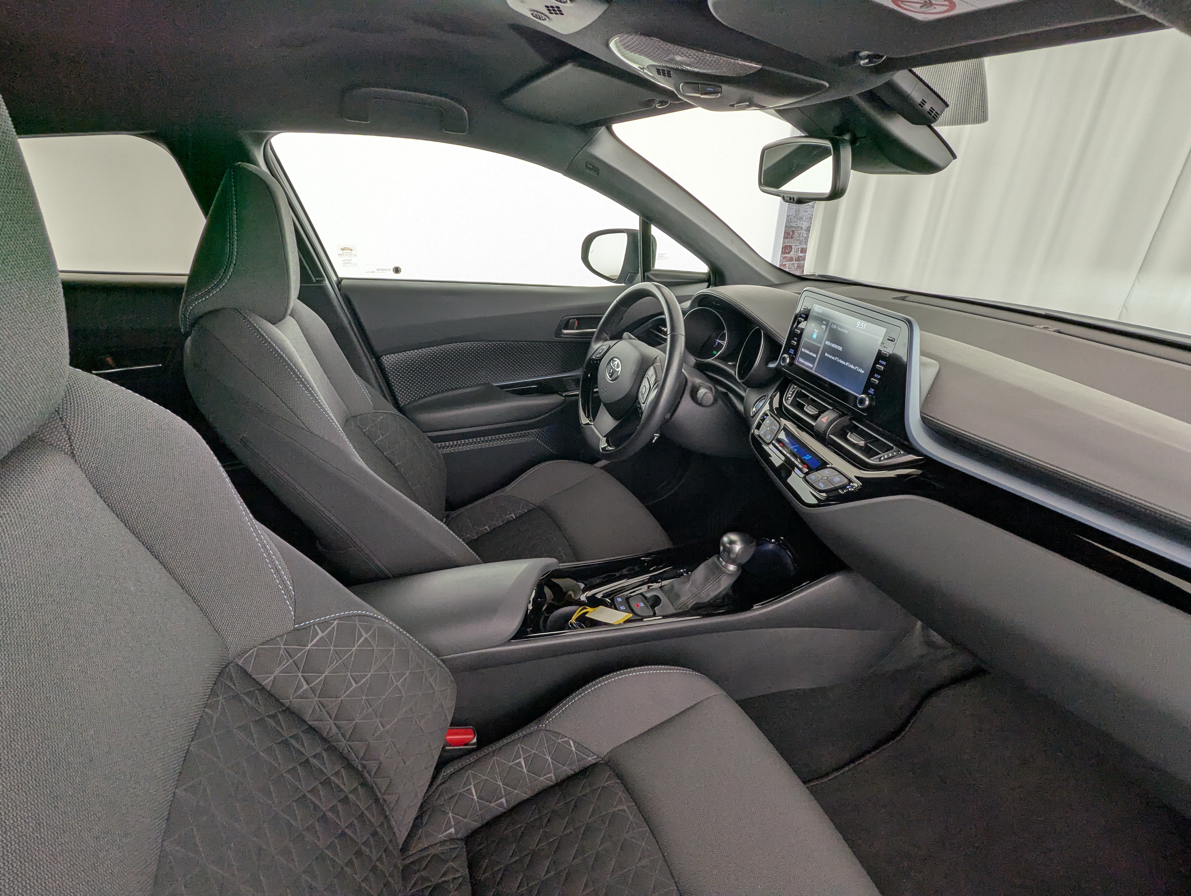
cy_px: 448
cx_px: 596
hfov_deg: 94.4
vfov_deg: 78.2
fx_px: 551
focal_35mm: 16
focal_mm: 2.35
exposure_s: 1/59
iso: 54
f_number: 2.2
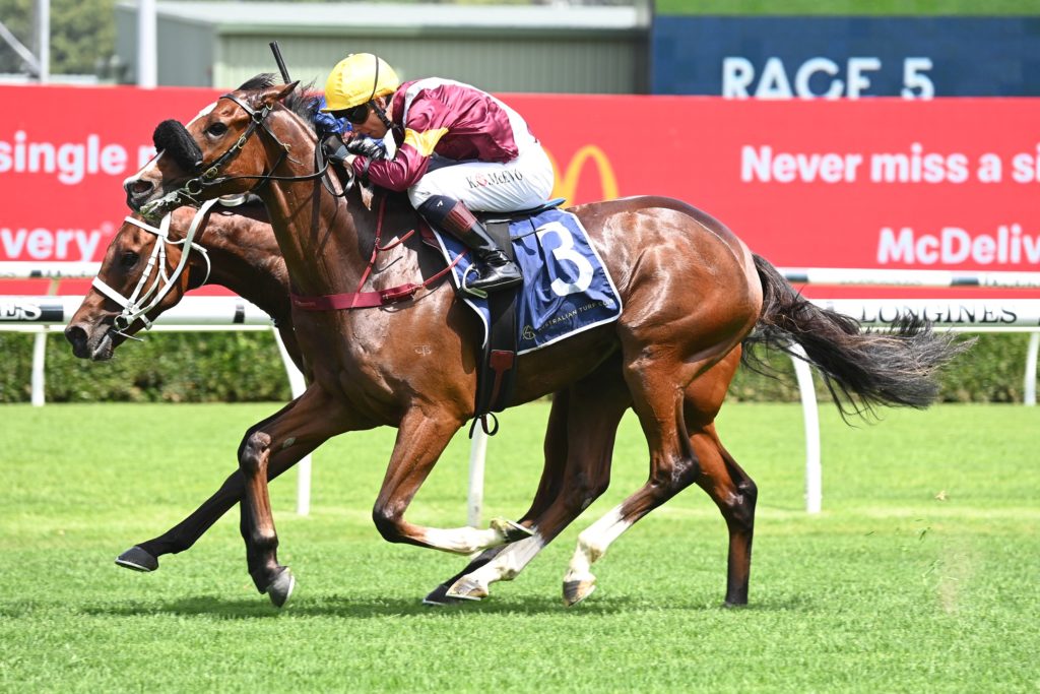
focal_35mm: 230
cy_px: 347
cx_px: 520
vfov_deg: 6.0
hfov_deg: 8.9
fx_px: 6645
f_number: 5.3
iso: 900
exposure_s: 1/1600
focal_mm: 230
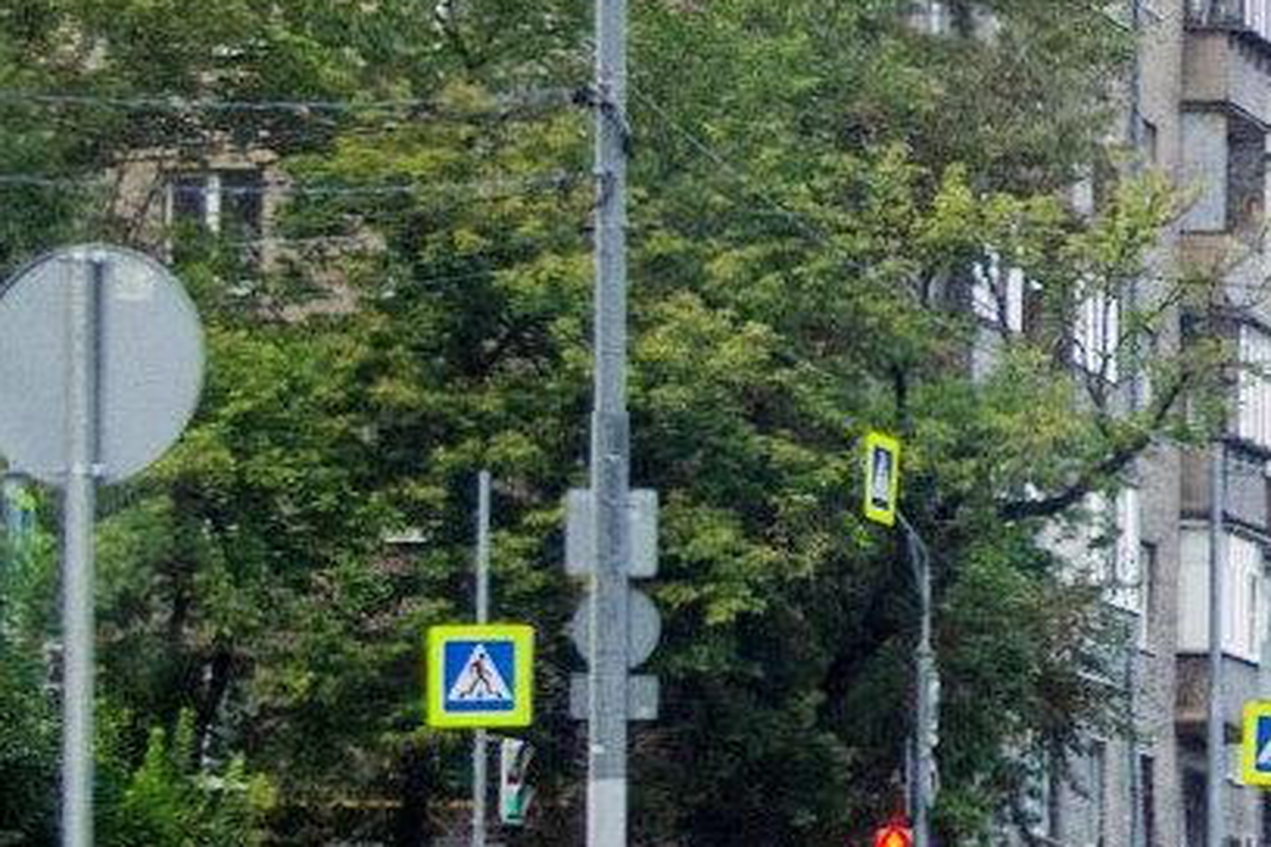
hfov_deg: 3.4
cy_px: 455
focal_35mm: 596
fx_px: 21040
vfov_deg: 2.3
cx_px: 3352
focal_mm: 30
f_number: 5.6
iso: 400
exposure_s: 1/500
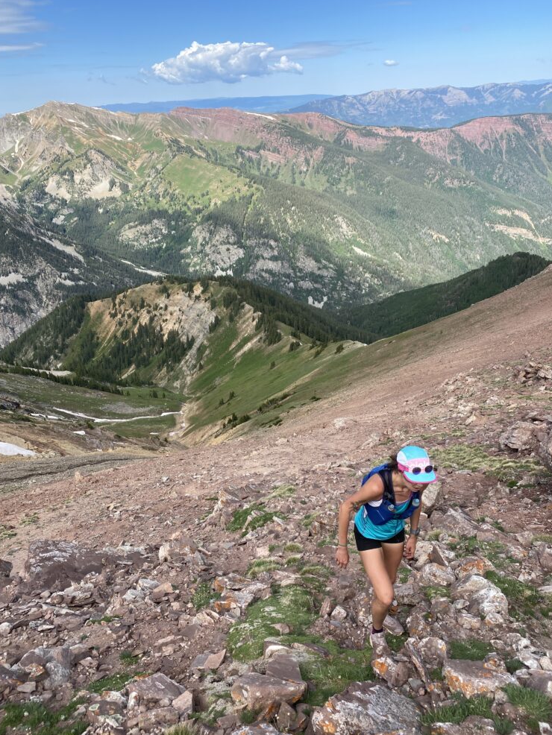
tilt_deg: -24.6
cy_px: 369
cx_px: 280
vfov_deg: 65.3
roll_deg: +4.5
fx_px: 574
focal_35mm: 27
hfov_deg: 51.4
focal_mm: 4.25
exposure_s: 1/1754
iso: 32
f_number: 1.8
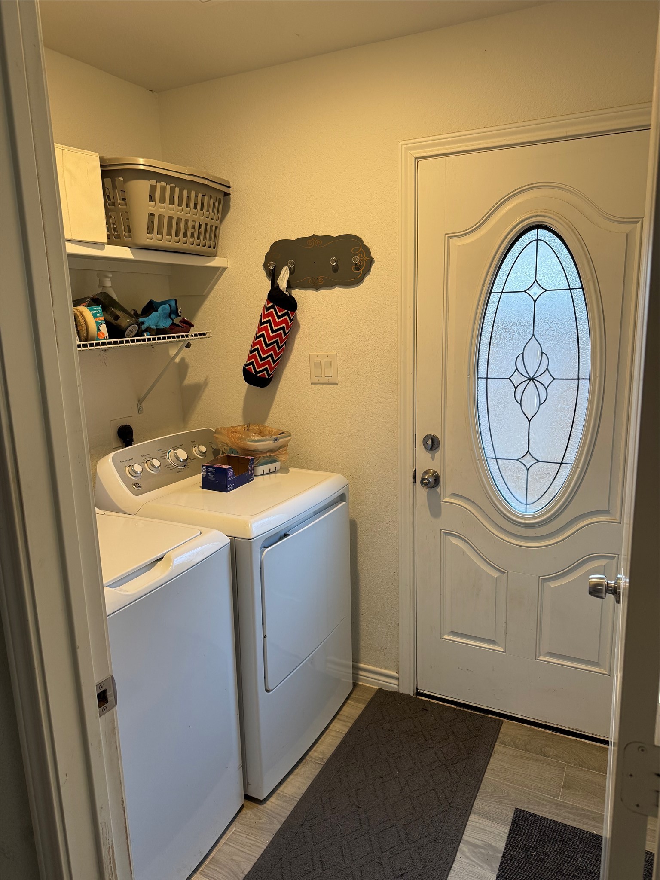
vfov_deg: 71.6
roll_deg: +1.1
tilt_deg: -10.2
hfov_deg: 56.8
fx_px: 610
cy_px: 440
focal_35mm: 24
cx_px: 330
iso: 160
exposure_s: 1/120
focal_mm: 6.76
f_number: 1.78
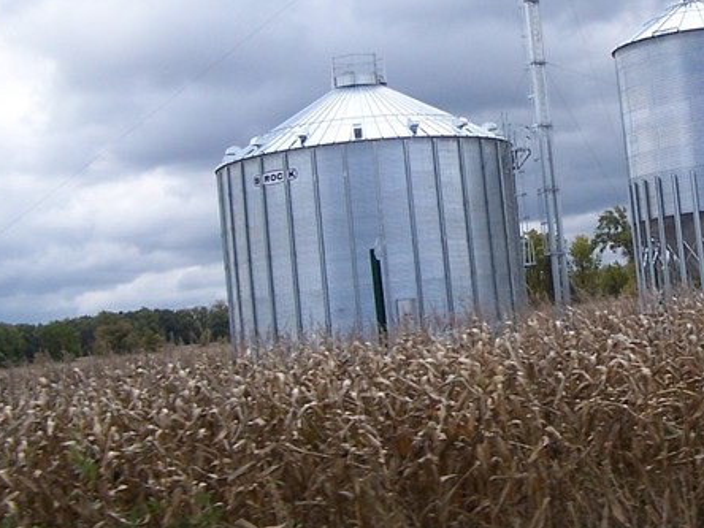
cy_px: 168
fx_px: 1505
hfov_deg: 25.6
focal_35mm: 74
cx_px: 615
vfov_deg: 19.8
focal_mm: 6.3
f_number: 2.8
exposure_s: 1/750
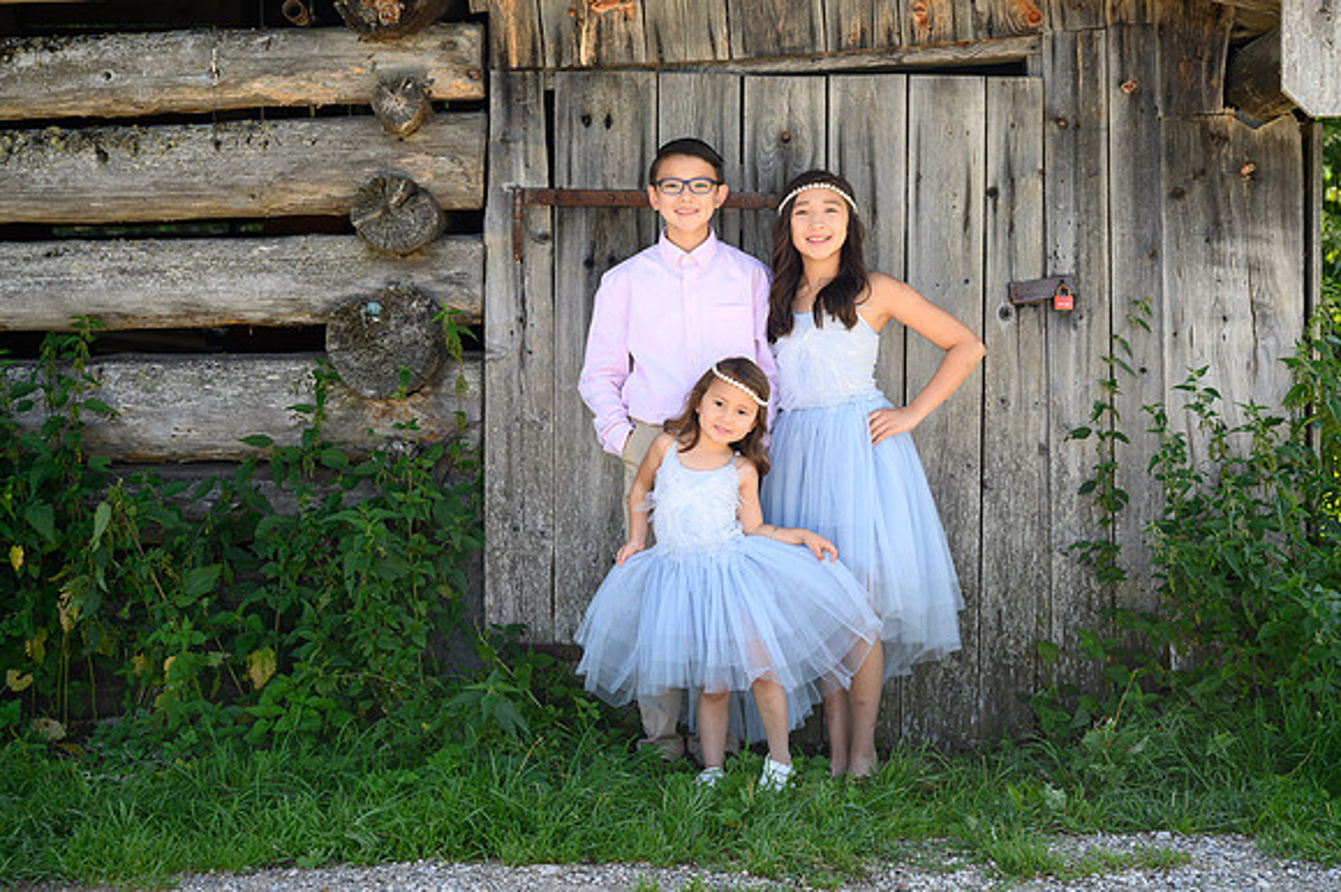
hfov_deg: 38.9
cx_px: 670
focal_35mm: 51
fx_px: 1899
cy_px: 446
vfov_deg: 26.5
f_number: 4.5
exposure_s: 1/80
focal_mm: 51
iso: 160
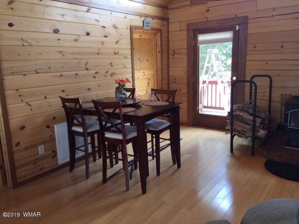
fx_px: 250
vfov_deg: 48.2
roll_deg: +0.3
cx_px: 150
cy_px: 112
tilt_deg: -10.8
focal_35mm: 29
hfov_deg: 61.7
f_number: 2.2
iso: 32
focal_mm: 4.15
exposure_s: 1/60
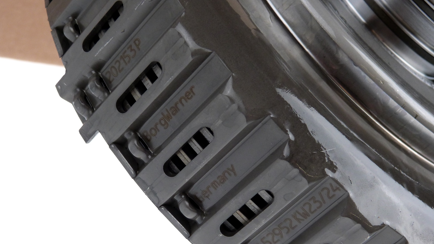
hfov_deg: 33.3
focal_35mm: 63
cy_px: 156
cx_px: 216
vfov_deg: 19.1
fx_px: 725
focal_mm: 10.2
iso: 200
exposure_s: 1/125
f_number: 3.2
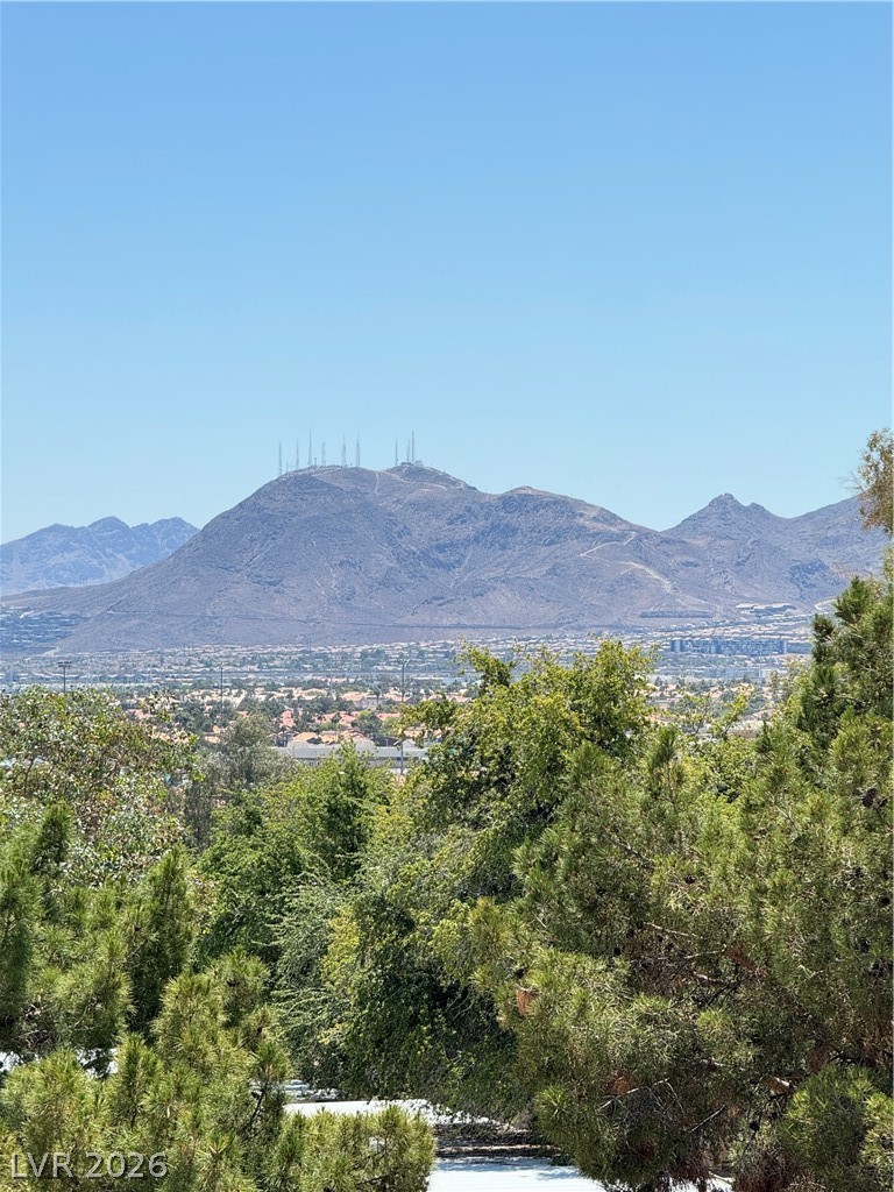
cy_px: 596
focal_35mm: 120
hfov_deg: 12.3
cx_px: 447
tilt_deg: +1.2
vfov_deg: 16.4
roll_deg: +0.6
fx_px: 4132
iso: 50
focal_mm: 15.66
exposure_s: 1/480
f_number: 2.8
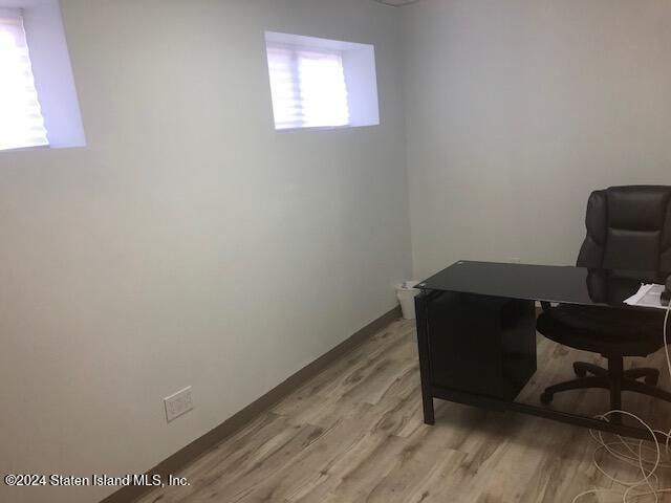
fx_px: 543
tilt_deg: -12.3
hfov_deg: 63.4
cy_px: 252
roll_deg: +5.3
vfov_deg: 49.7
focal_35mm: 28
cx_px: 336
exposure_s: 1/20
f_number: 1.8
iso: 40
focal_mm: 3.99
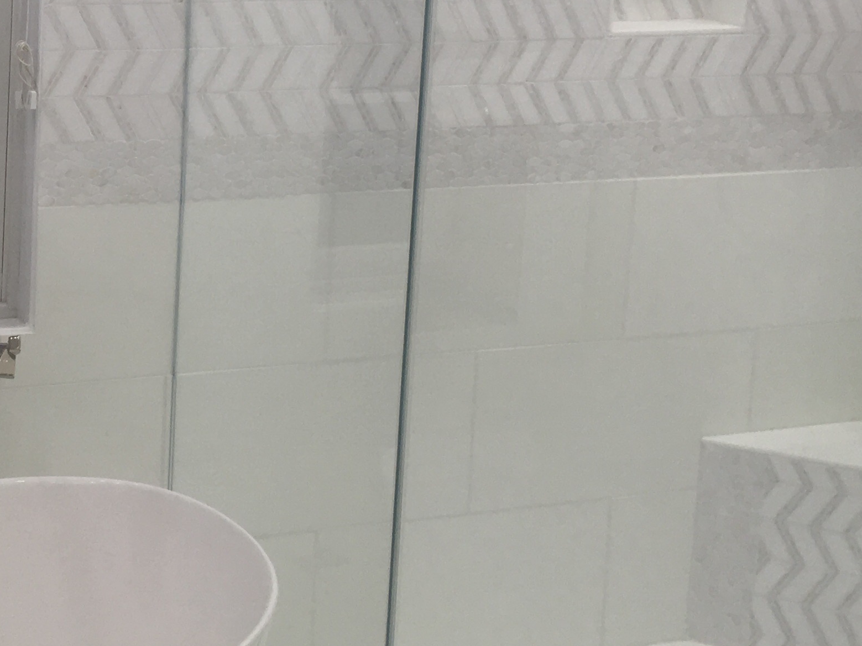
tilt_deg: -9.3
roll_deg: -2.3
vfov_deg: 19.2
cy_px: 38
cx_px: -22
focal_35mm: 75
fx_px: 1867
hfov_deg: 24.7
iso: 25
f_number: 2.2
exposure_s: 1/60
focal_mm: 4.15
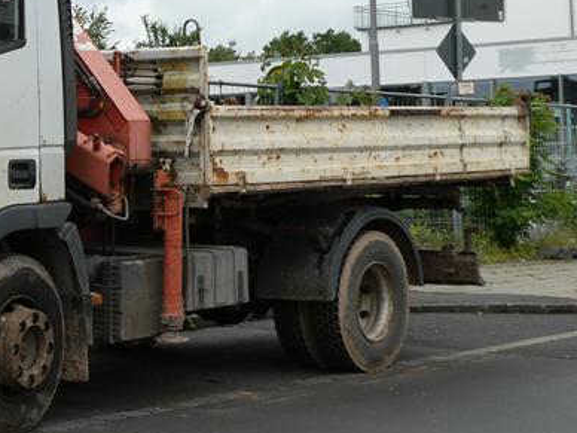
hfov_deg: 19.6
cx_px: -4
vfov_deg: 15.2
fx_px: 1617
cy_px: 92
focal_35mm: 97
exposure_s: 1/250
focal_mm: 8.4
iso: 80
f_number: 4
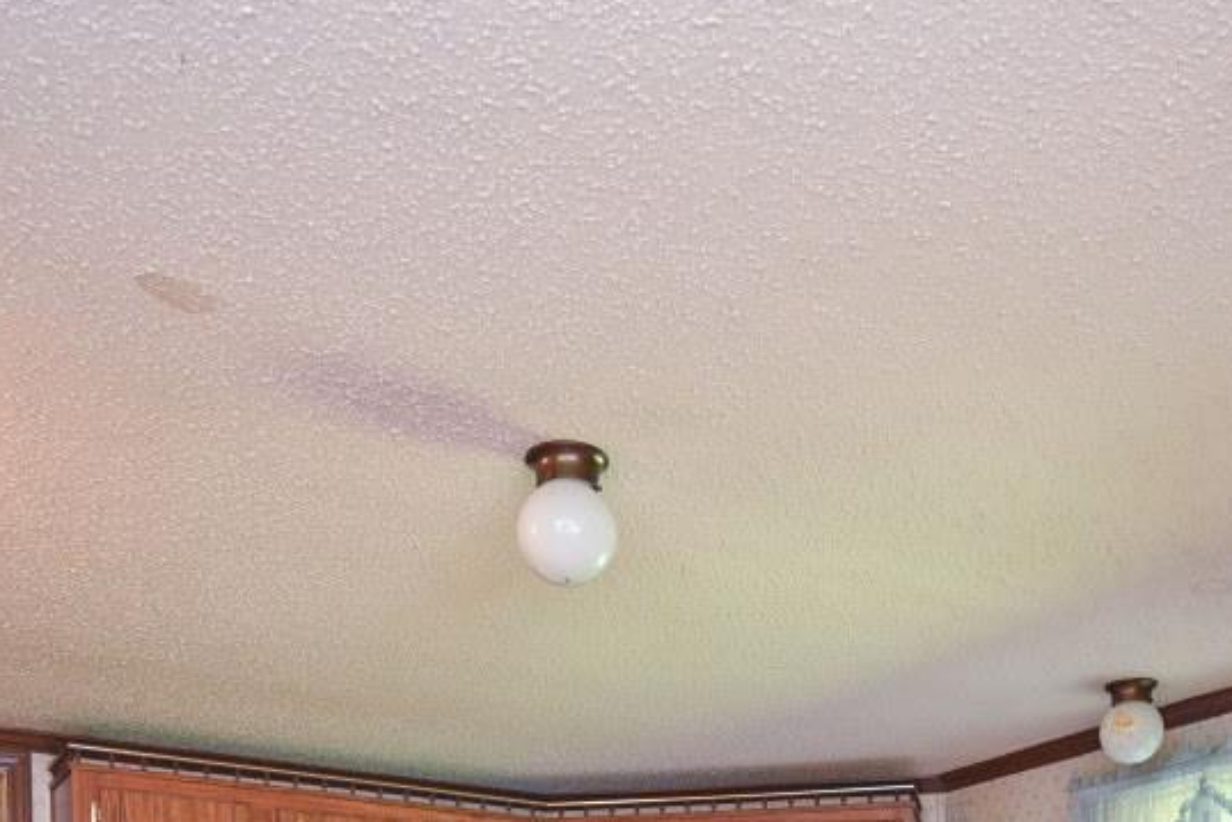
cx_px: 744
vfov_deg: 27.6
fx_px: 1335
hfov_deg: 49.2
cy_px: 1111
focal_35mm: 39
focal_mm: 14
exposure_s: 1/60
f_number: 4
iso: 900
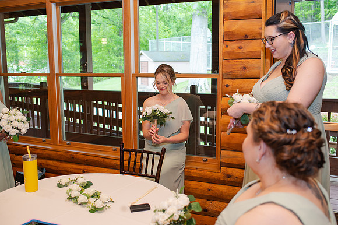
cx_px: 169
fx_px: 328
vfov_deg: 37.8
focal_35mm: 35
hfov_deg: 54.5
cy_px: 112
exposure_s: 1/200
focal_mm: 35
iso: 800
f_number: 3.5
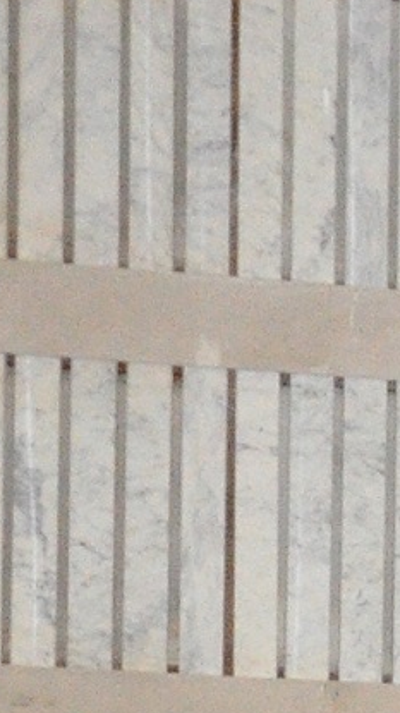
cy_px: 1122
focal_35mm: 270
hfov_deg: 3.9
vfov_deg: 7.8
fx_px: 5098
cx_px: 2118
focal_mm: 26
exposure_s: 1/125
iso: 3200
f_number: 6.3
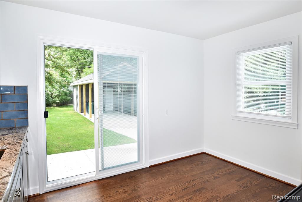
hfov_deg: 93.3
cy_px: 101
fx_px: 143
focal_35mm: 17
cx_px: 151
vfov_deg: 70.5
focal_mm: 17
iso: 640
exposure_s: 1/60
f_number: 7.1
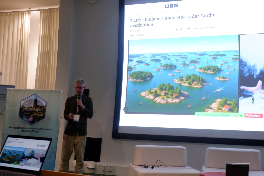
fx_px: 330
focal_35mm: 45
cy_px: 88
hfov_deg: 43.6
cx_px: 132
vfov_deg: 29.9
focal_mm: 30.5
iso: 2000
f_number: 4.7
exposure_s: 1/100
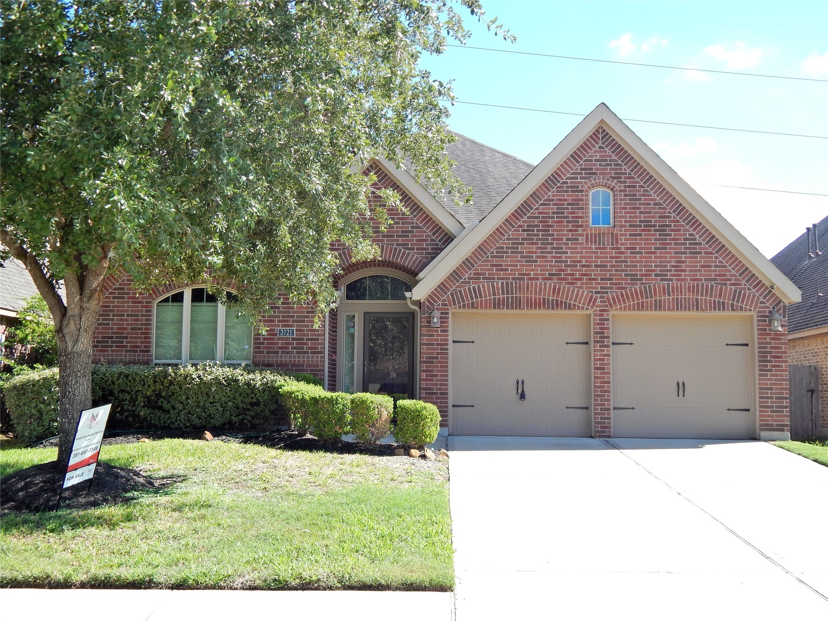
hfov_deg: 49.0
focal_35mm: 38
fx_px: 909
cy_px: 310
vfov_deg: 37.7
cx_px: 414
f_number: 3.4
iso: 125
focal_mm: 6.8
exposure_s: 1/400
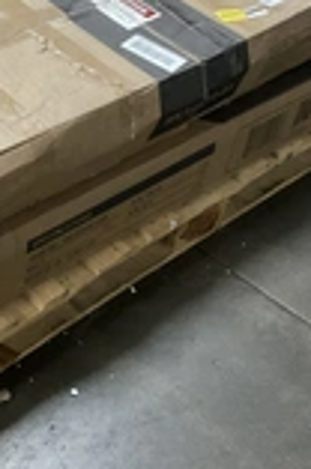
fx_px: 1002
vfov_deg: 26.0
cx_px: -33
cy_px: 114
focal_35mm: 77
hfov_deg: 17.1
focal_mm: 3
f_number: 1.8
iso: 500
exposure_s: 1/24
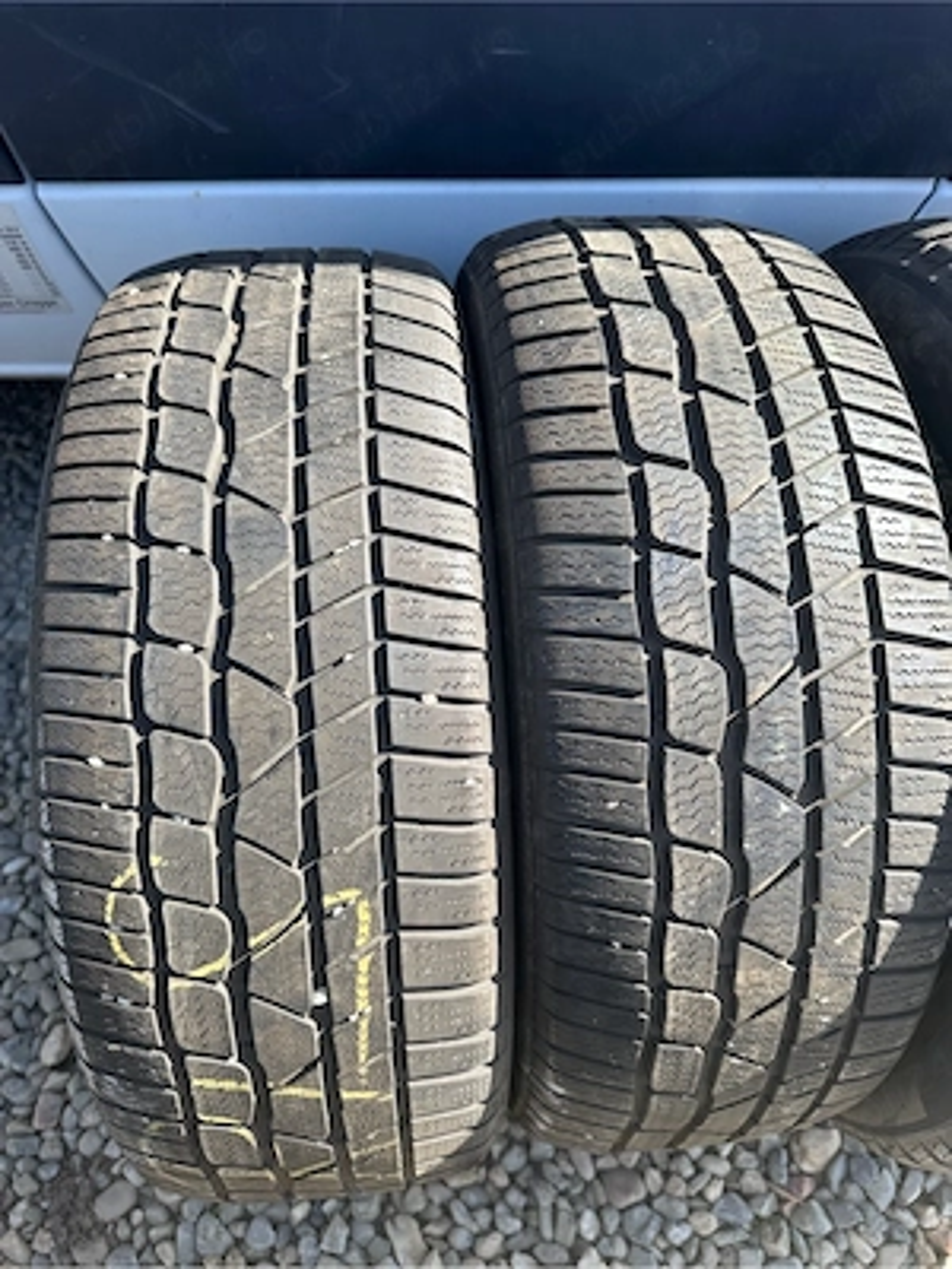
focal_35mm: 24
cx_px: 476
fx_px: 880
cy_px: 634
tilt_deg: -56.2
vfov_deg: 71.6
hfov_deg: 56.8
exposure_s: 1/864
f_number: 1.78
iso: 80
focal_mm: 6.86
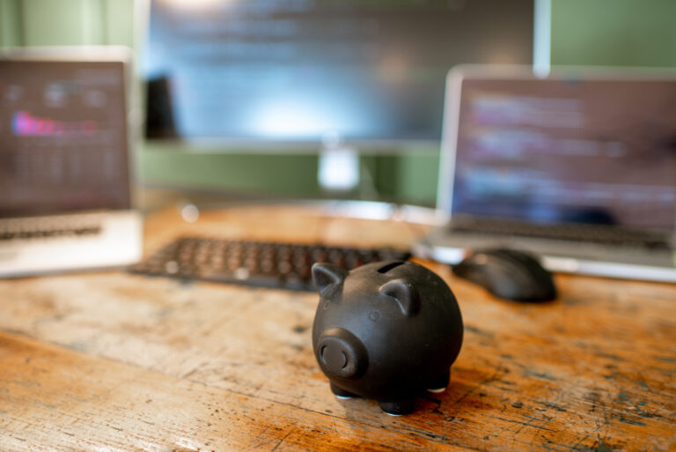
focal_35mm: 35
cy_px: 226
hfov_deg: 54.4
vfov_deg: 37.9
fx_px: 658
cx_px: 338
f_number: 2.2
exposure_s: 1/160
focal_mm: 35
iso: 400
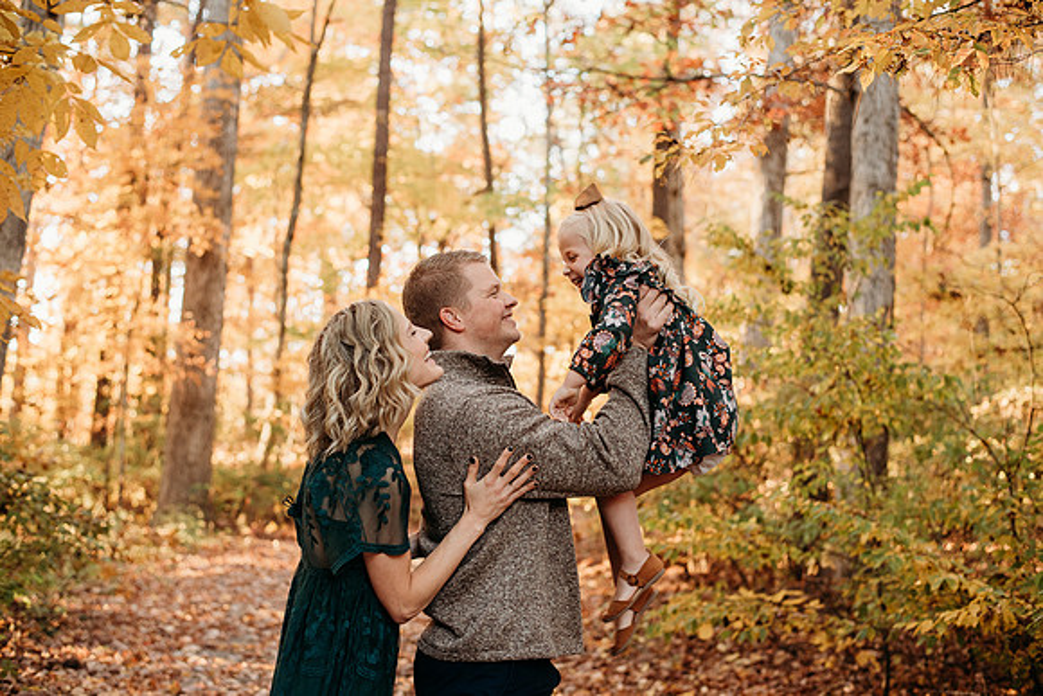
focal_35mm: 50
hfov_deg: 39.6
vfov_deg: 27.0
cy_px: 348
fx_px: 1449
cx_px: 522
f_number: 2.8
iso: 800
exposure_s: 1/160
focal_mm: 50
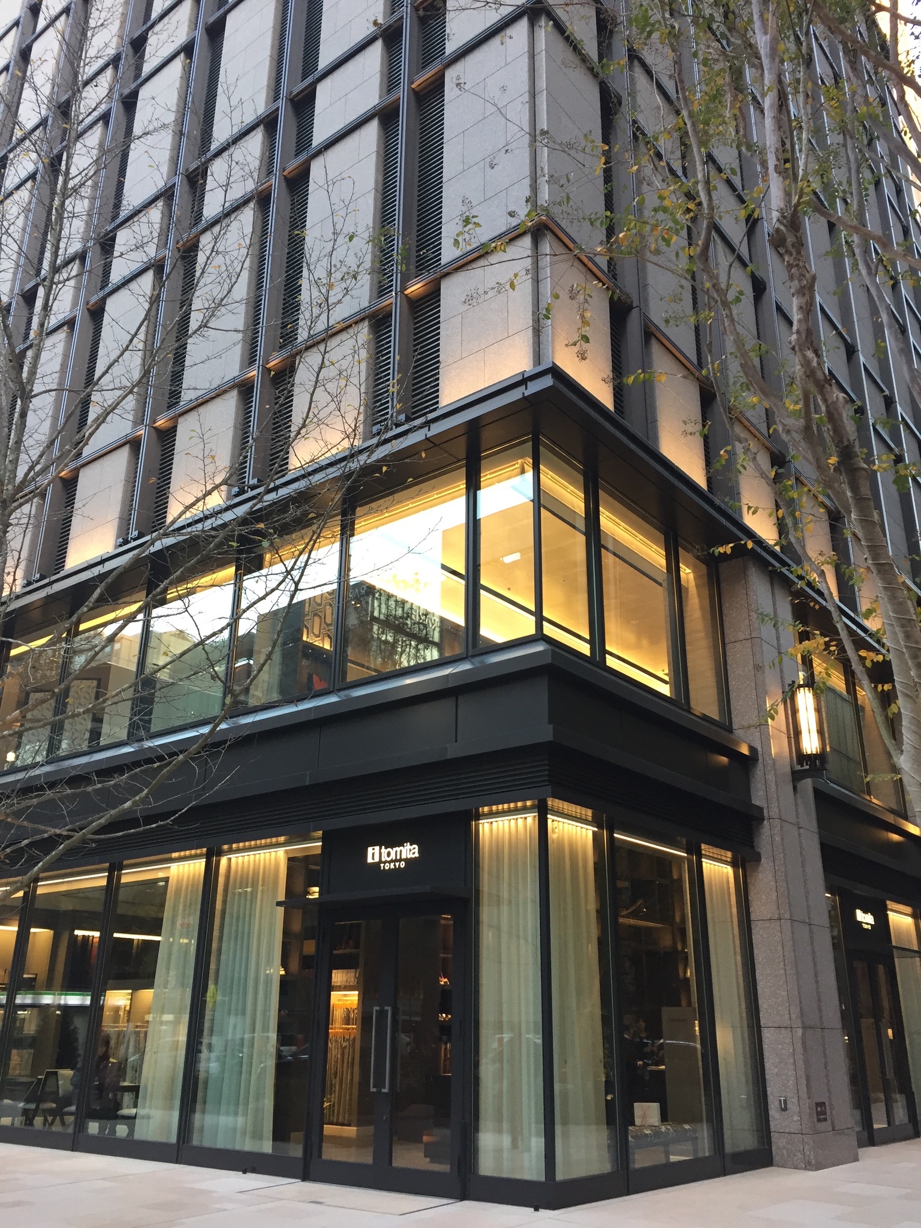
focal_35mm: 29
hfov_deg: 48.2
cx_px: 460
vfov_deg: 61.7
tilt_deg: +22.7
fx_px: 1029
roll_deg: -1.8
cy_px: 614
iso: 50
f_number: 2.2
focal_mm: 4.15
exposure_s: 1/33
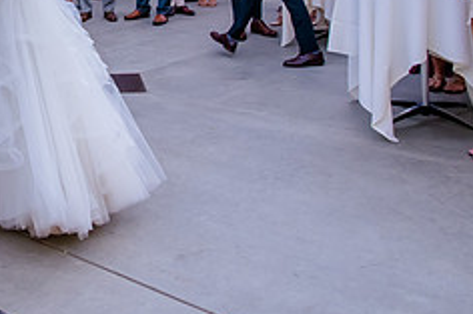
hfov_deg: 31.9
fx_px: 775
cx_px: 28
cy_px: -59
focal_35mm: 59
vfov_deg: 21.4
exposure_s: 1/320
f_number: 7.1
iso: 3200
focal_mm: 24
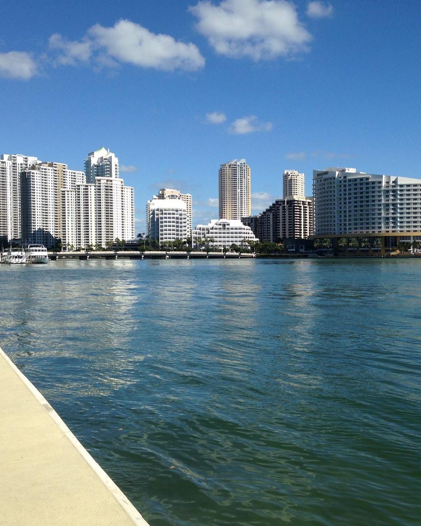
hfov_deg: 34.1
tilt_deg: -0.6
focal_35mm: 44
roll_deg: +1.0
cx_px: 245
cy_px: 260
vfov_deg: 42.0
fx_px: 685
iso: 50
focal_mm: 4.12
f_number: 2.4
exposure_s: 1/2463
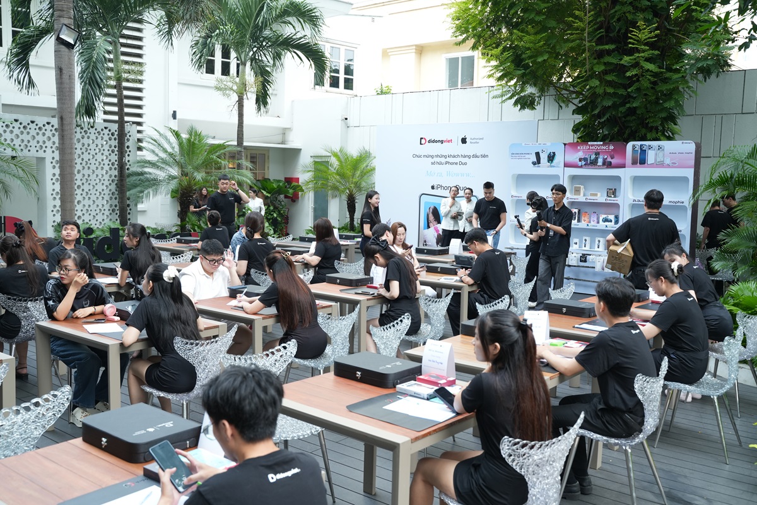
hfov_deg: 55.8
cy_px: 252
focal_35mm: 34
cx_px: 378
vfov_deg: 38.9
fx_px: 715
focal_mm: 34
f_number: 4.5
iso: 800
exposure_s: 1/250
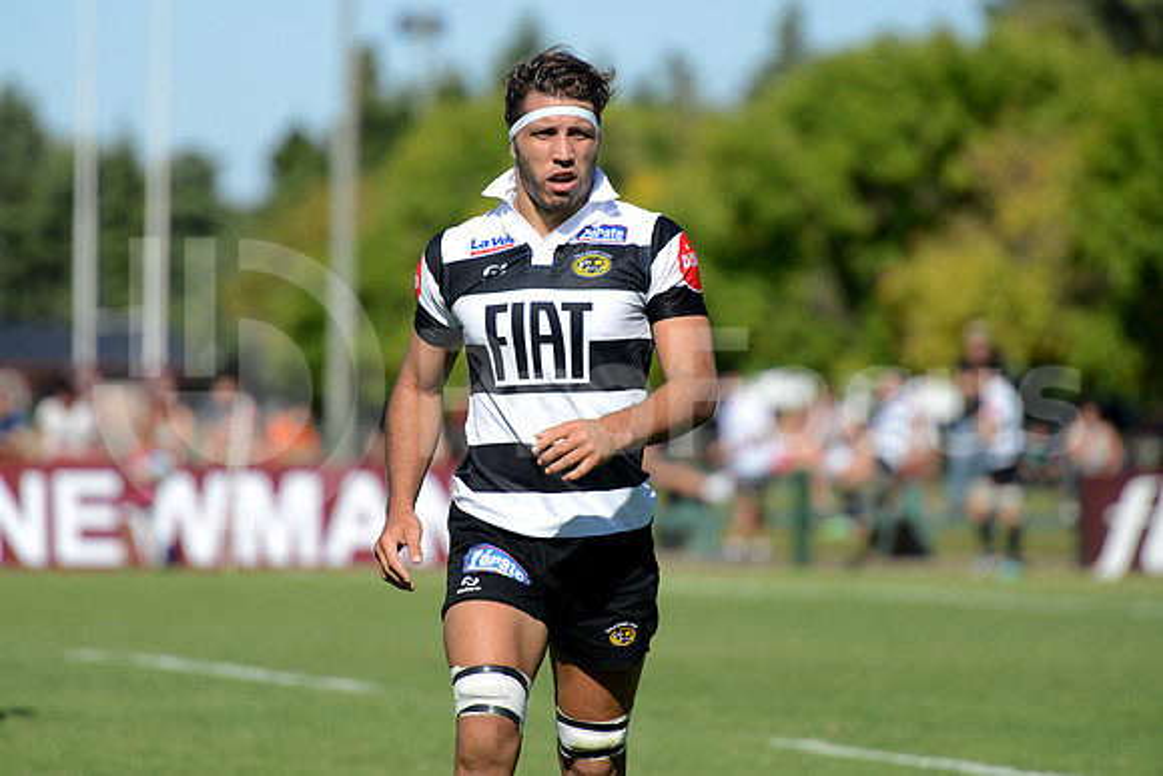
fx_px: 9047
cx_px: 582
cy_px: 388
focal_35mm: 280
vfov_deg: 4.9
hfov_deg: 7.4
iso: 320
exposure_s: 1/1600
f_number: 4
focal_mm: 280
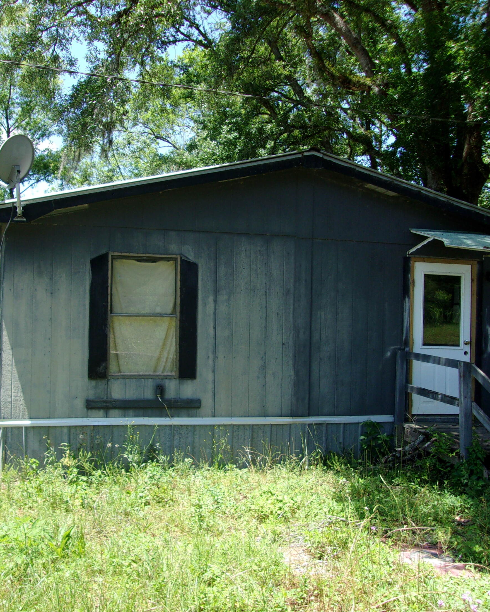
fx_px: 653
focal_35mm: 36
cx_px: 225
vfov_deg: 50.3
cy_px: 304
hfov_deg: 41.1
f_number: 3
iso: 80
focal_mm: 4.9
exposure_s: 1/400
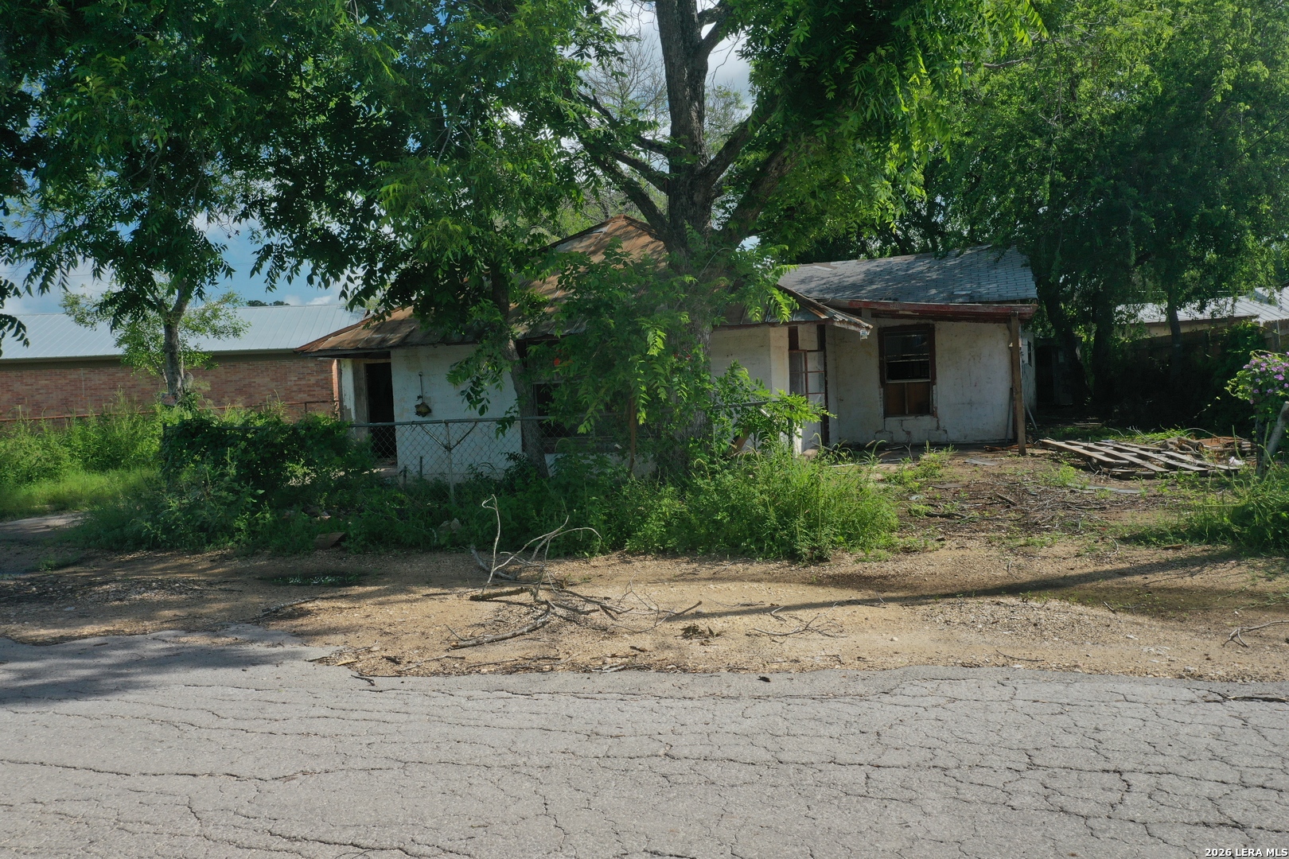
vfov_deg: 46.4
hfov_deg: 65.5
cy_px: 430
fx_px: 1002
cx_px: 644
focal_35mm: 28
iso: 100
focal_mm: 10.26
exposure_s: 1/120
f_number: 8
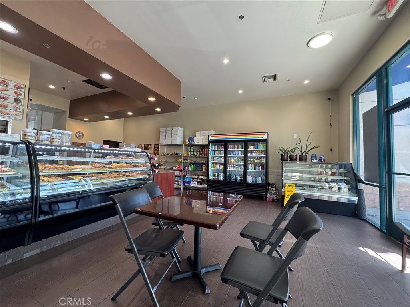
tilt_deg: +3.8
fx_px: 166
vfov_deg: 85.7
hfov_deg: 102.1
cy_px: 154
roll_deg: -1.6
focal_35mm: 14
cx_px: 205
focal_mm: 2.22
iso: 250
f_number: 2.2
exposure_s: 1/120
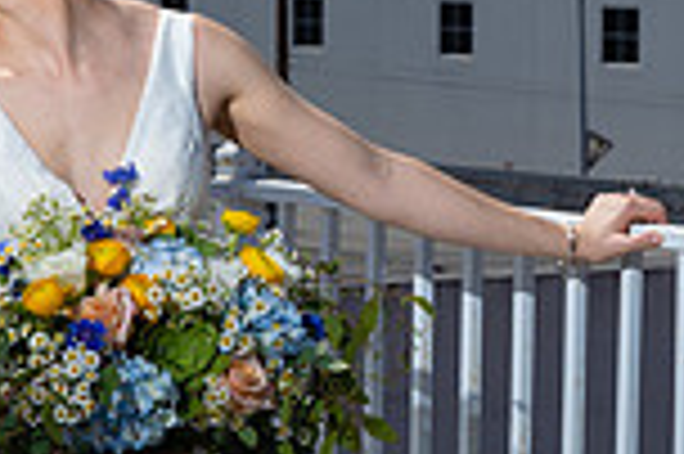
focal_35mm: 195
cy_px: 11
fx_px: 3701
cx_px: 378
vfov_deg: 7.0
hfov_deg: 10.6
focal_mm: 50
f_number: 9
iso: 50
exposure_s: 1/250
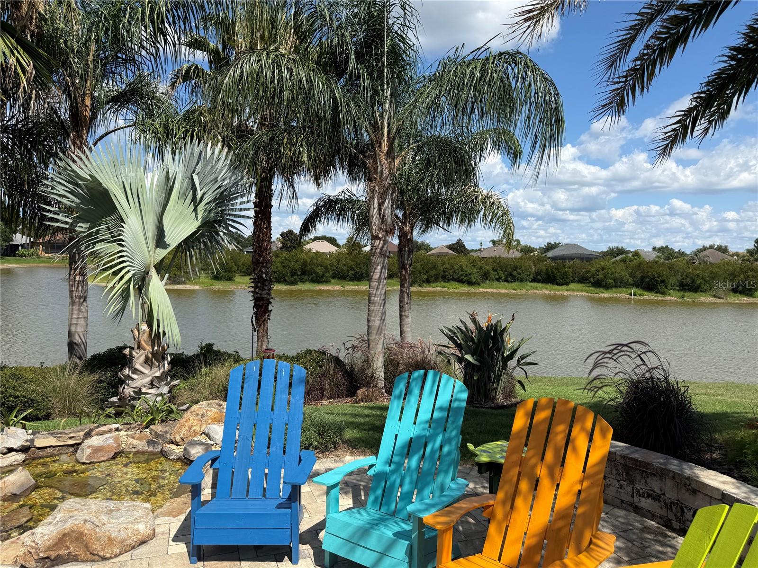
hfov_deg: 71.6
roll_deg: -2.5
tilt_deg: -2.9
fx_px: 526
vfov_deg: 56.8
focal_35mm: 24
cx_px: 379
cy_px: 284
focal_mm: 6.76
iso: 80
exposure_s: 1/5319
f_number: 1.78
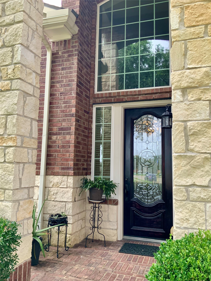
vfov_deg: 61.7
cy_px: 140
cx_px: 106
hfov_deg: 48.2
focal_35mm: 29
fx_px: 236
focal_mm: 3
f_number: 1.8
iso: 16
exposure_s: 1/188
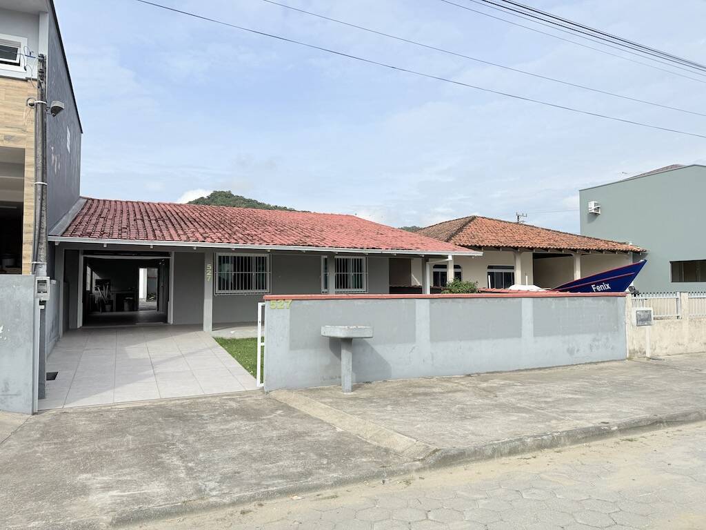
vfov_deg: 56.8
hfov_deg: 71.6
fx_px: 489
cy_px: 265
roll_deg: +0.7
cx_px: 353
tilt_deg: +4.2
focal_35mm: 24
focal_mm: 6.76
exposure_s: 1/6711
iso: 80
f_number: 1.78
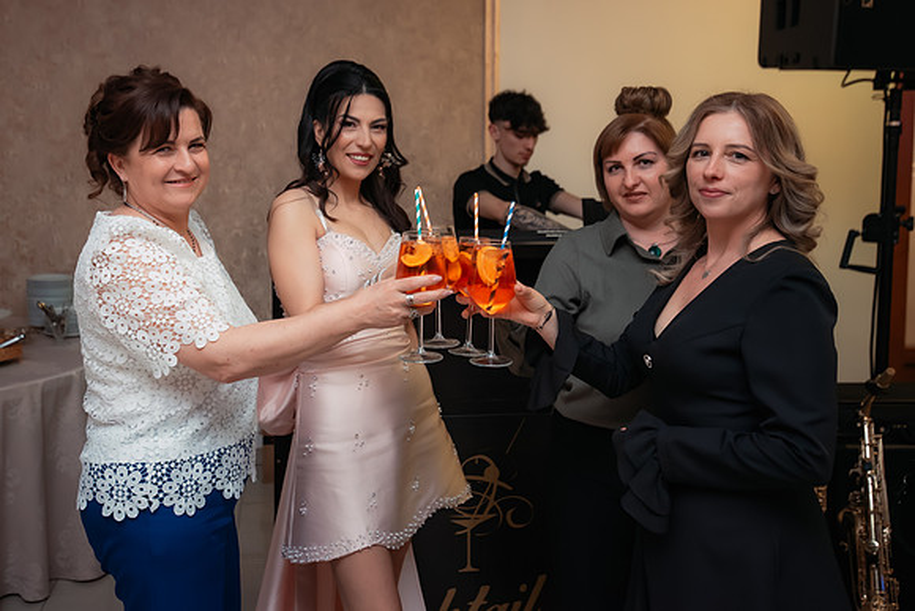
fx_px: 983
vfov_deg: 34.3
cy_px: 220
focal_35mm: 39
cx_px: 396
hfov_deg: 49.8
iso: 1600
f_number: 2.8
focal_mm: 30
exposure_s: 1/200
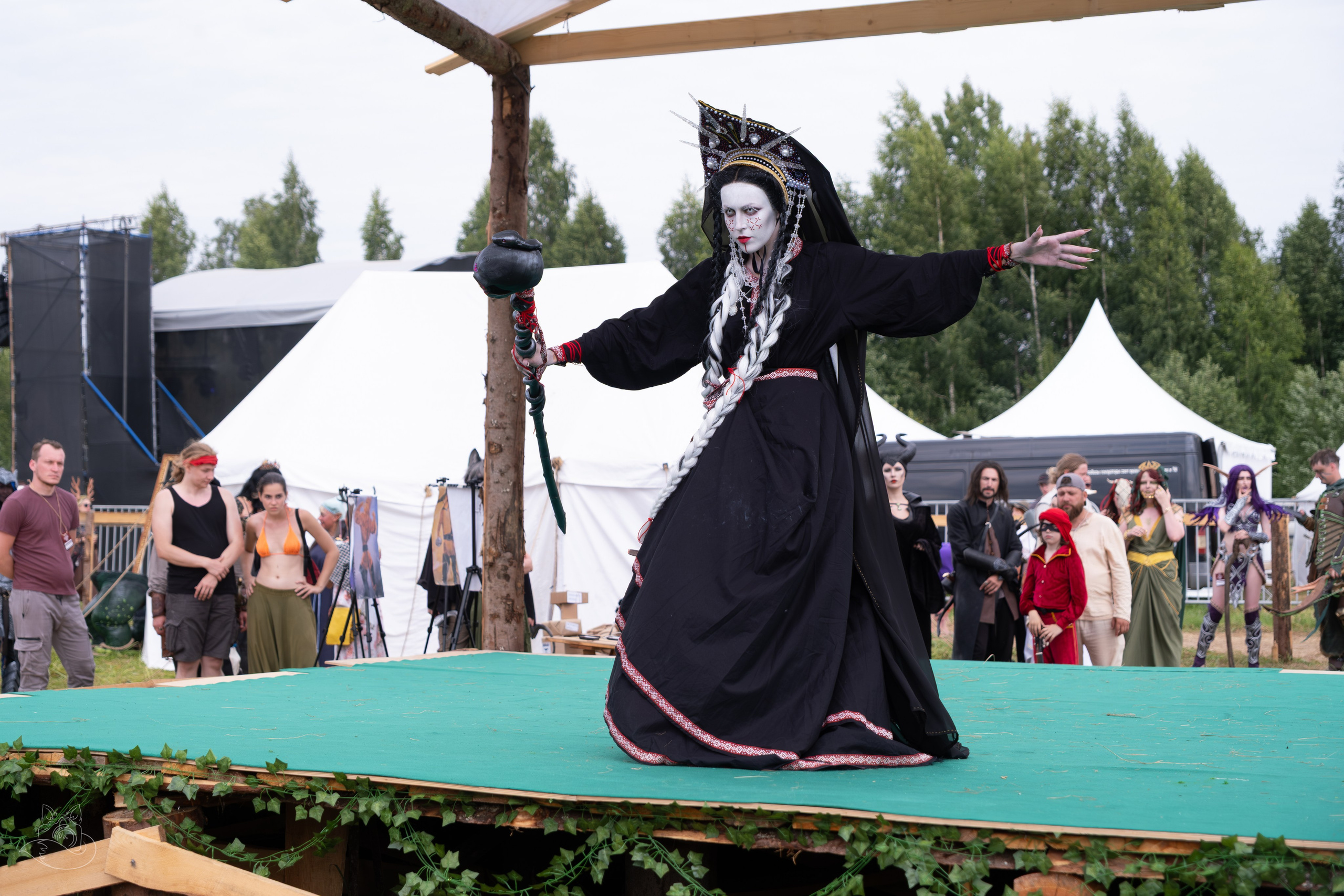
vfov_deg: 23.4
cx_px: 672
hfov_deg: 34.5
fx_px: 2165
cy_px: 448
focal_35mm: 58
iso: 320
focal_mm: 38.8
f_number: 3.2
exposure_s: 1/1600
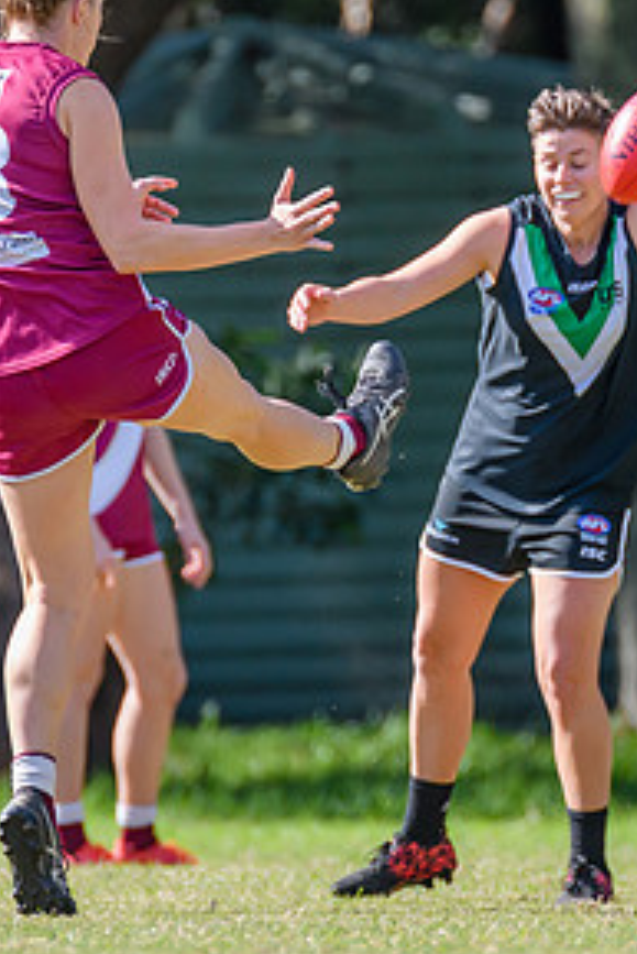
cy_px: 289
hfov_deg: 1.1
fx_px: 33082
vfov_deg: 1.7
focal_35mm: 1248
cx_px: 294
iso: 800
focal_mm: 420
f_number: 5.6
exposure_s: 1/1250
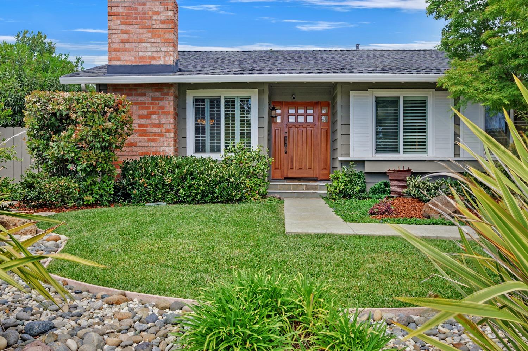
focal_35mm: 30
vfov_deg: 43.6
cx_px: 264
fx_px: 440
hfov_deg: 61.9
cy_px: 176
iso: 100
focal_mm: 20
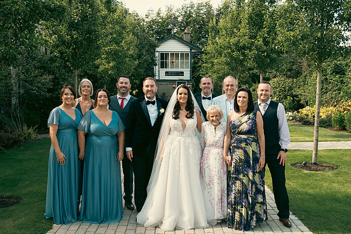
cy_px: 117
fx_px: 390
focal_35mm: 40
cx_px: 176
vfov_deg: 33.4
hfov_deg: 48.4
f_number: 5.6
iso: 500
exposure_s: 1/500
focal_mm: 27
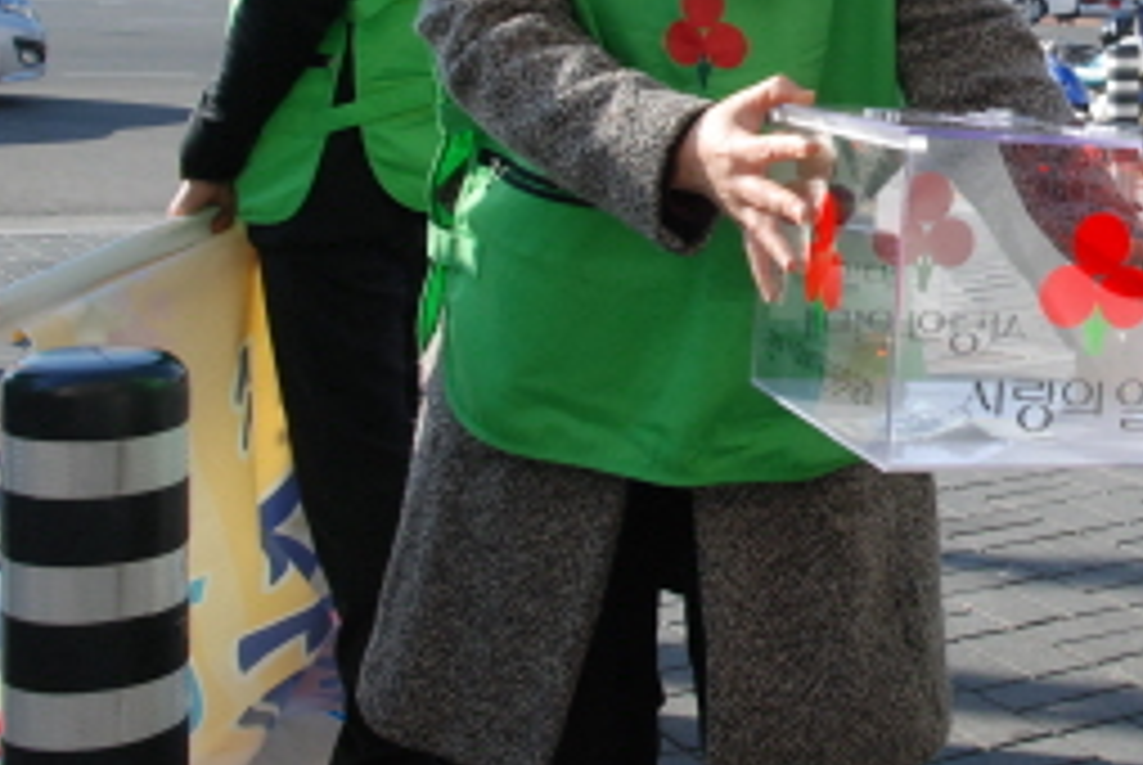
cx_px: 1094
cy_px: 58
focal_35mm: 65
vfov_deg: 20.5
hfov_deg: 29.3
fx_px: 2066
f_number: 11
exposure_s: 1/500
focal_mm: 22
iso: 800
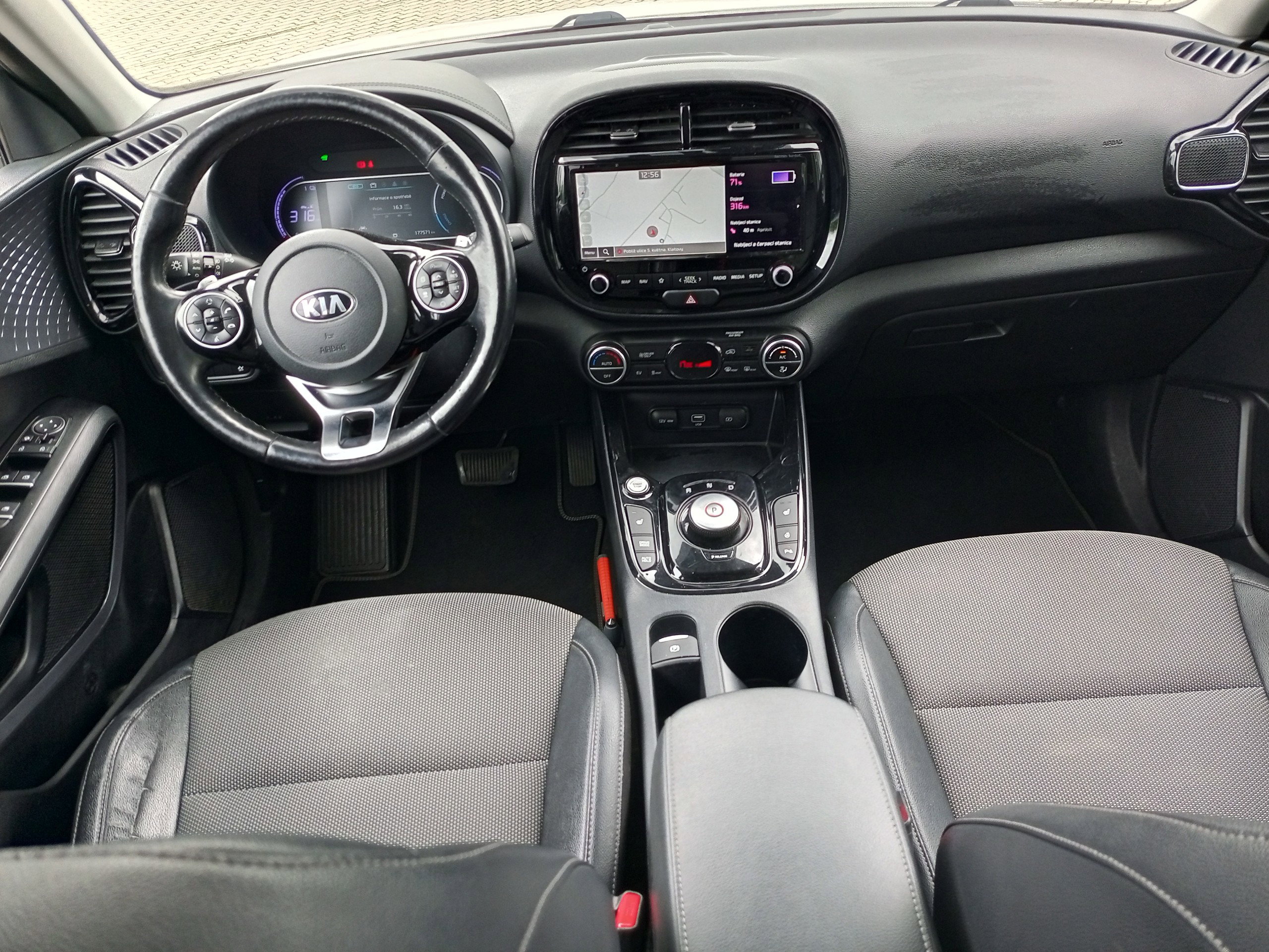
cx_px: 634
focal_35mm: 25
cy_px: 476
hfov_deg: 69.4
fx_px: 916
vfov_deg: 54.9
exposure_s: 1/100
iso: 323
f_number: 1.79
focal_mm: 4.69
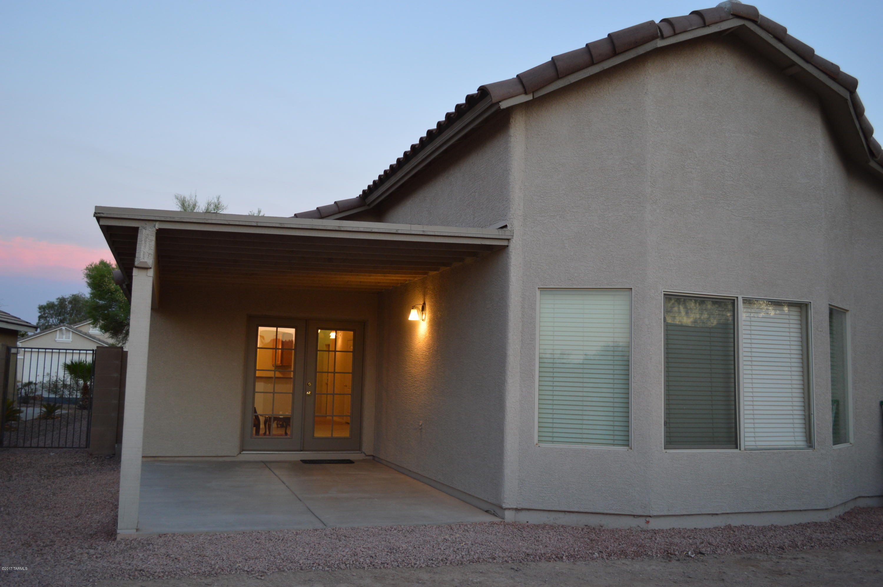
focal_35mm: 30
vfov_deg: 43.5
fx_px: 735
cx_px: 442
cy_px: 294
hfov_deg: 62.0
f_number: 3.8
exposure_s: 1/40
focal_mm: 20
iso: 400
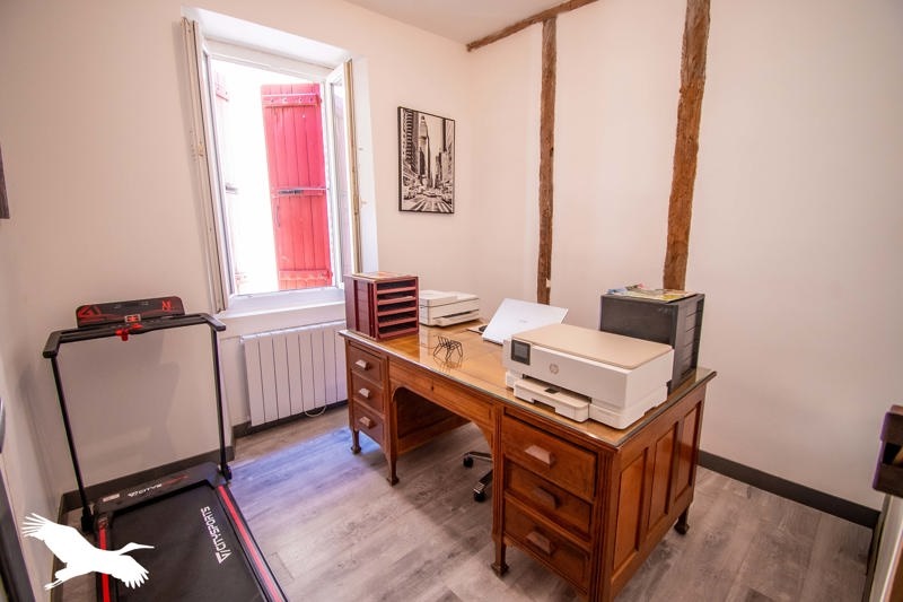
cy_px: 301
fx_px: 376
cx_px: 452
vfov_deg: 77.3
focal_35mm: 15
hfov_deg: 100.4
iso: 1000
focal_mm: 10
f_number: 4.5
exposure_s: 1/50
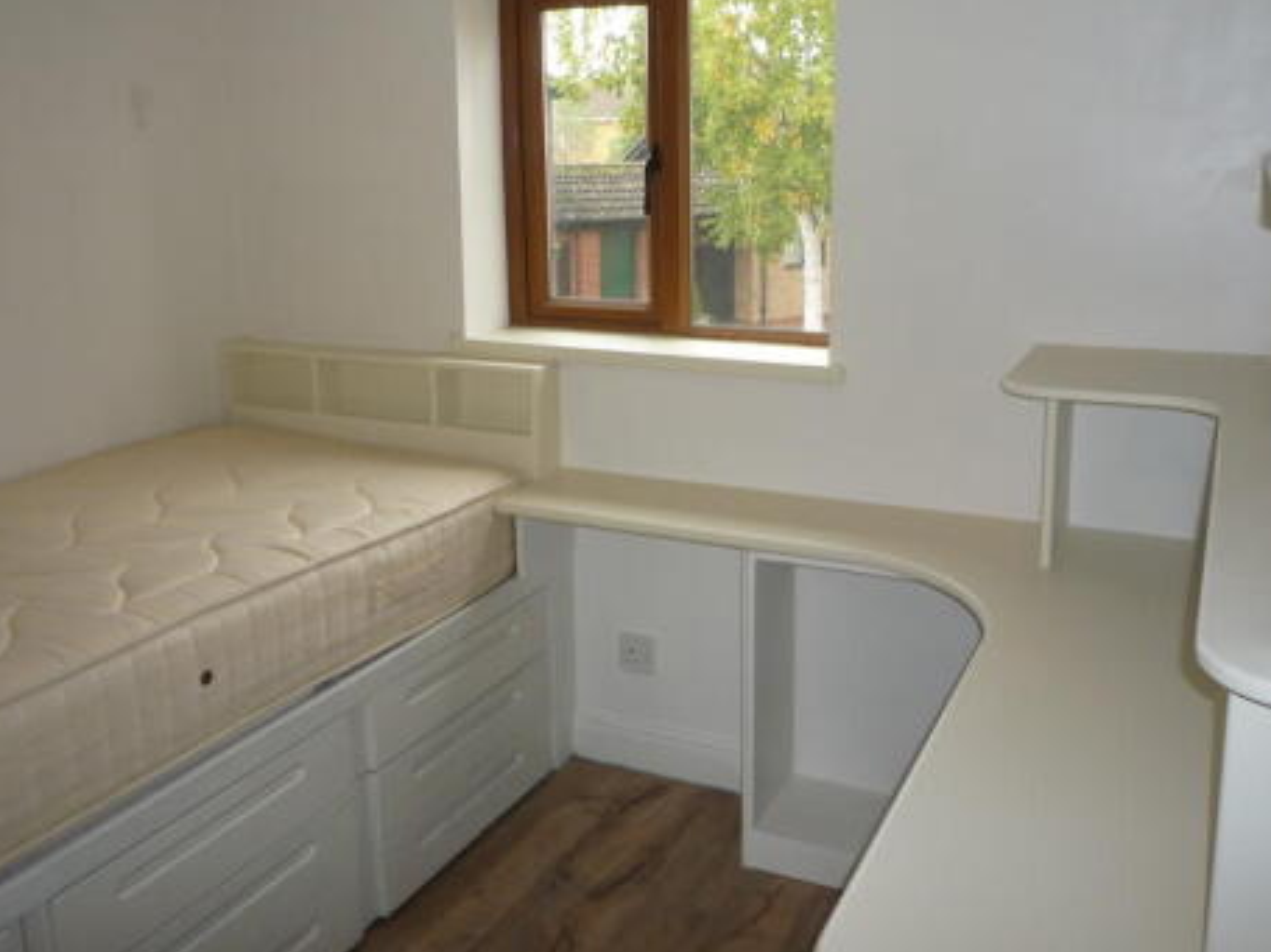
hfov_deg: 56.8
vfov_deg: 44.0
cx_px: 655
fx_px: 1175
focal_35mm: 32
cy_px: 401
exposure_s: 1/30
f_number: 2.8
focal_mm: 4.4
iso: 100
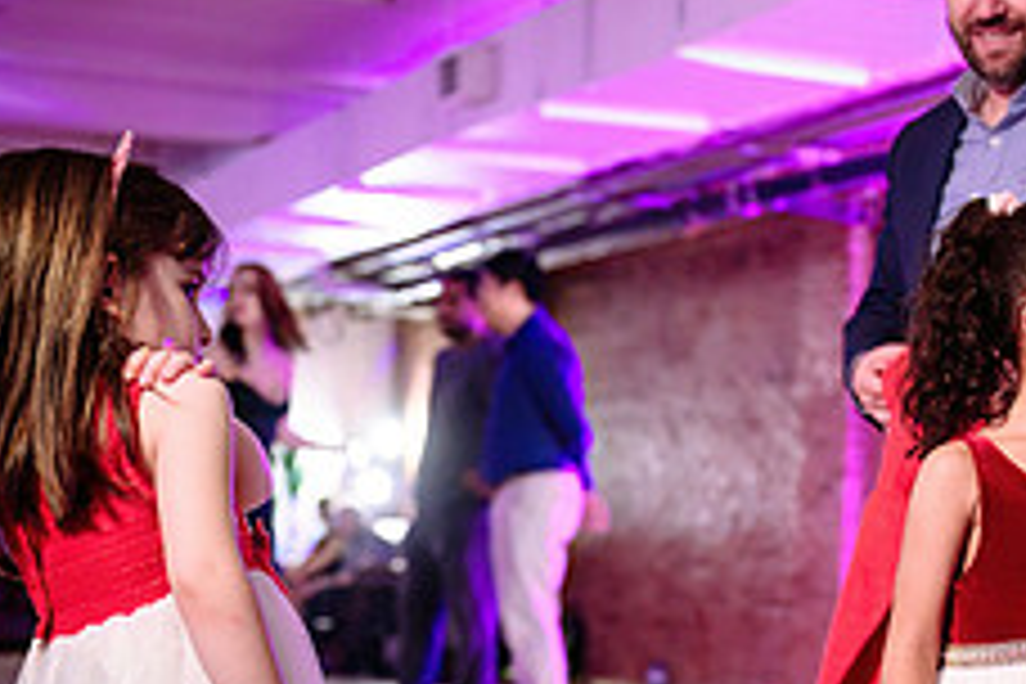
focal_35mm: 92
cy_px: 688
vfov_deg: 14.6
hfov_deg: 21.5
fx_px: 2622
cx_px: 972
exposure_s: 1/200
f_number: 2
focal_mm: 32
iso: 2000
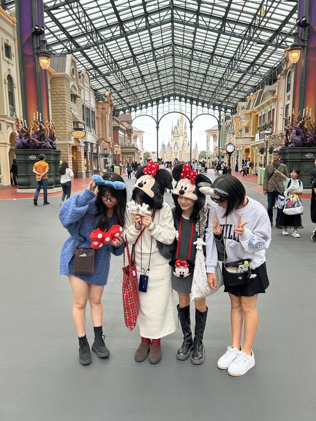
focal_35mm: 26
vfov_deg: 67.3
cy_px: 210
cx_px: 158
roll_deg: +0.4
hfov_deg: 53.1
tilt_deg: -7.2
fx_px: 316
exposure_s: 1/100
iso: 64
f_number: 1.5
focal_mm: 5.7
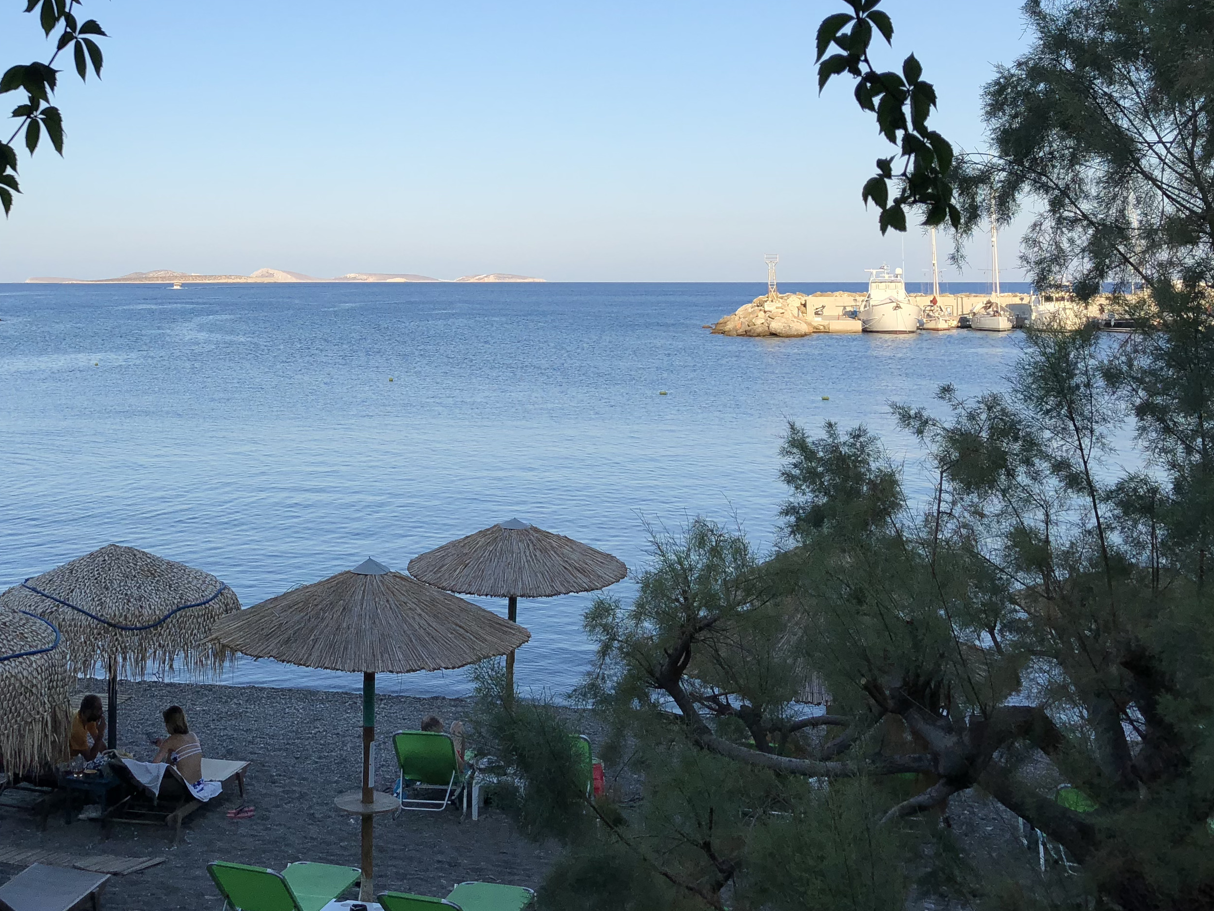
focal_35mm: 45
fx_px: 1578
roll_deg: +0.8
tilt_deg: +1.9
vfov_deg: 31.7
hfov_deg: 40.8
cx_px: 296
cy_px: 245
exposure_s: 1/1453
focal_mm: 4
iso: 20
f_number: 1.8
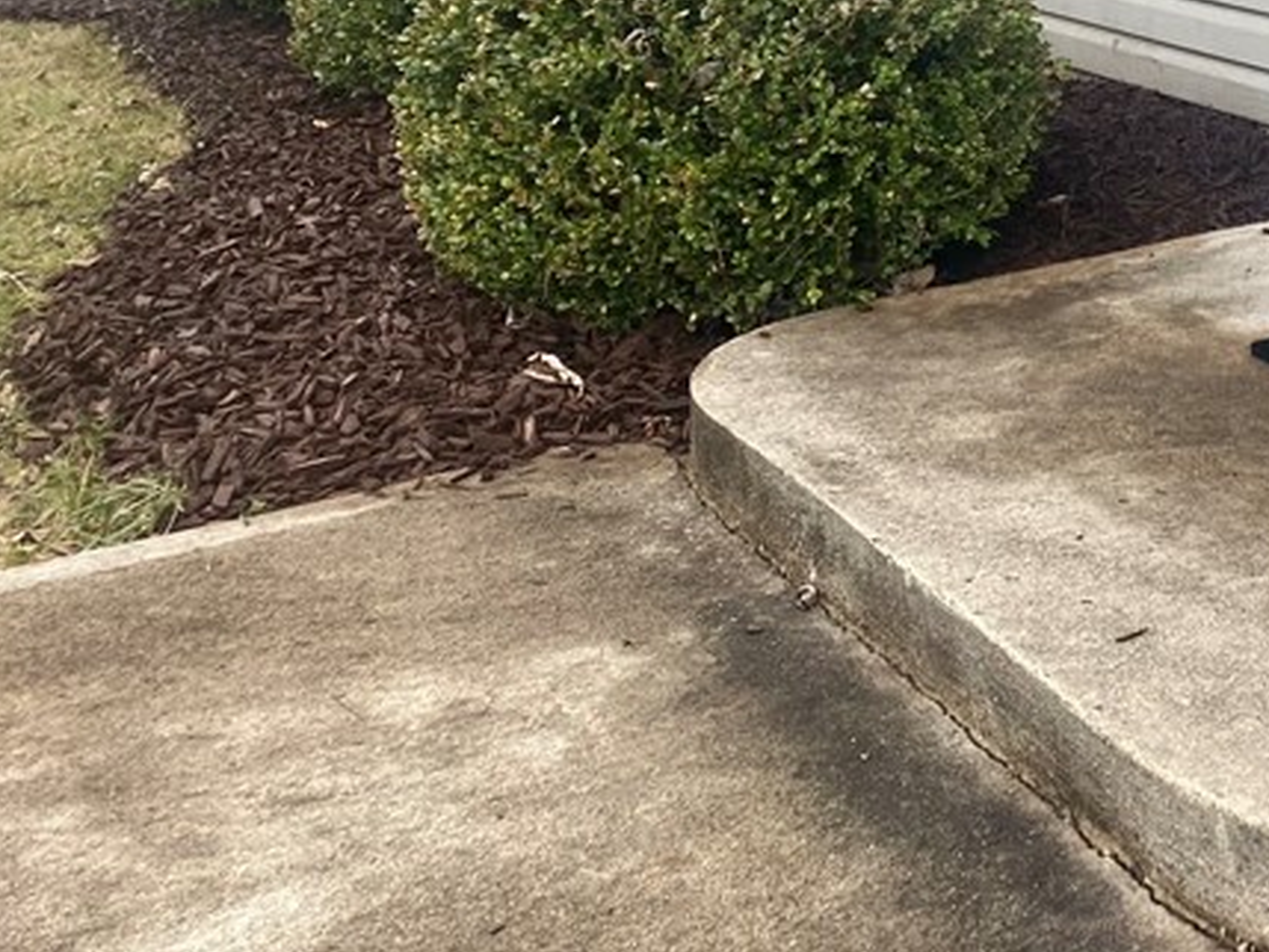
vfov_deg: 22.0
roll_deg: -0.3
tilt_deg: -5.1
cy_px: -177
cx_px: 1355
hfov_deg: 28.6
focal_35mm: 62
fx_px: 2274
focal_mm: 4.25
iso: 32
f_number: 1.8
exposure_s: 1/588
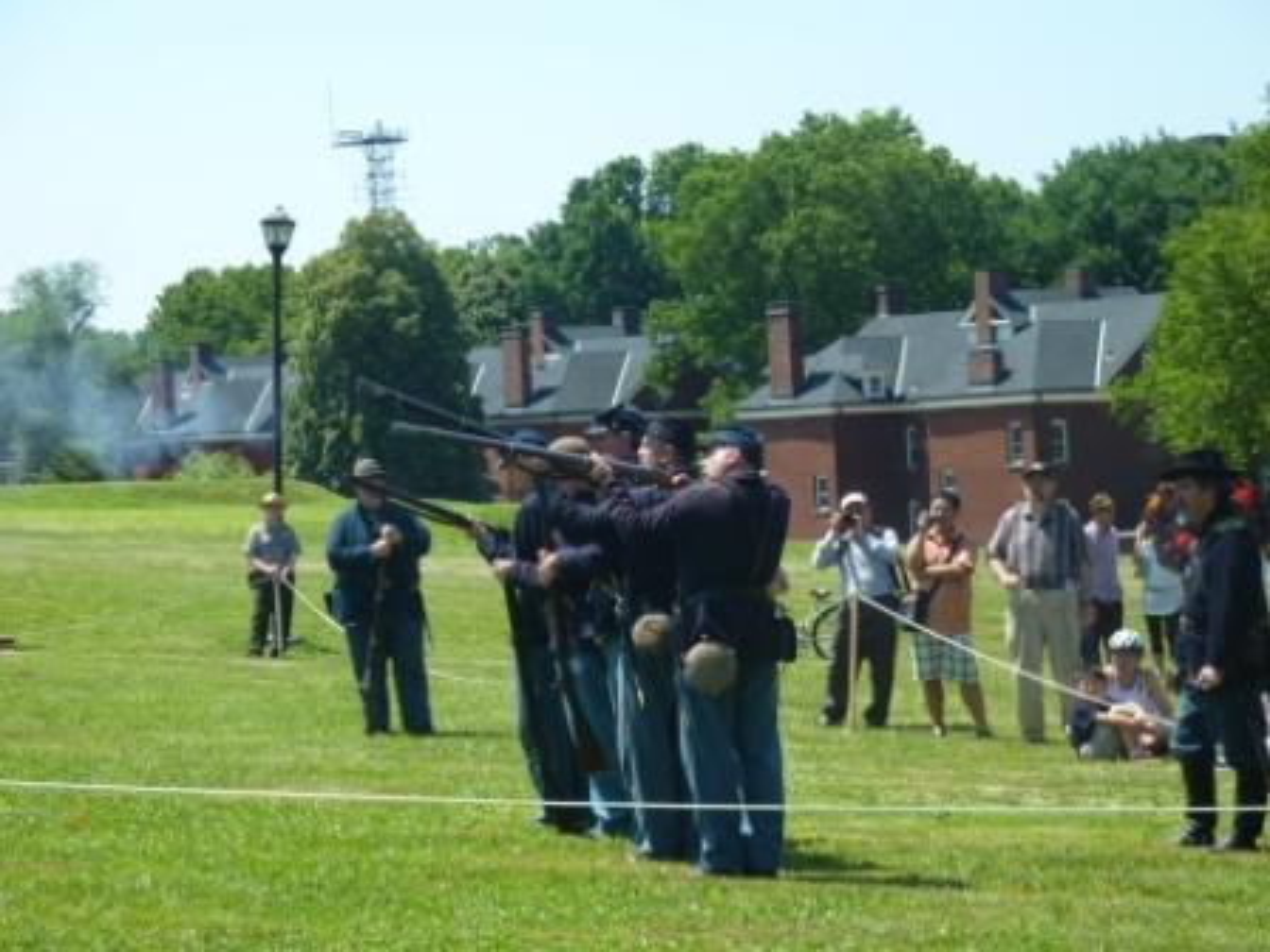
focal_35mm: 111
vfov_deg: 13.3
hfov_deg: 17.7
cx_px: 635
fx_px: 4072
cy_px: 476
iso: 80
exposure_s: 1/320
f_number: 4.4
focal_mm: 18.2
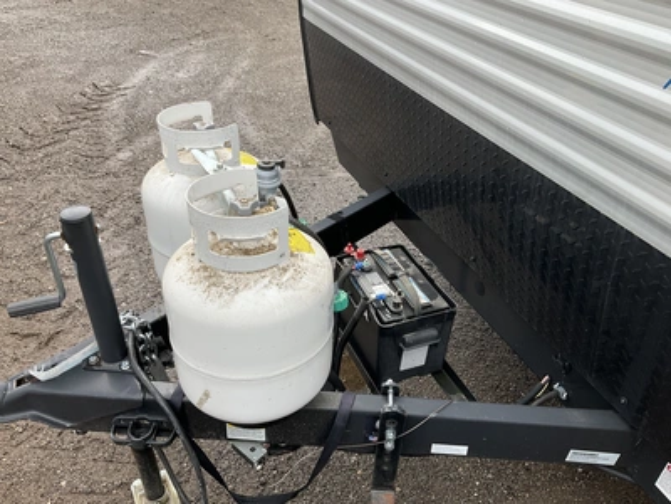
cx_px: 336
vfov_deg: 48.2
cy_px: 252
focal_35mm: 29
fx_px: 562
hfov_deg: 61.7
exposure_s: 1/312
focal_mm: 3
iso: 25
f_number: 1.8
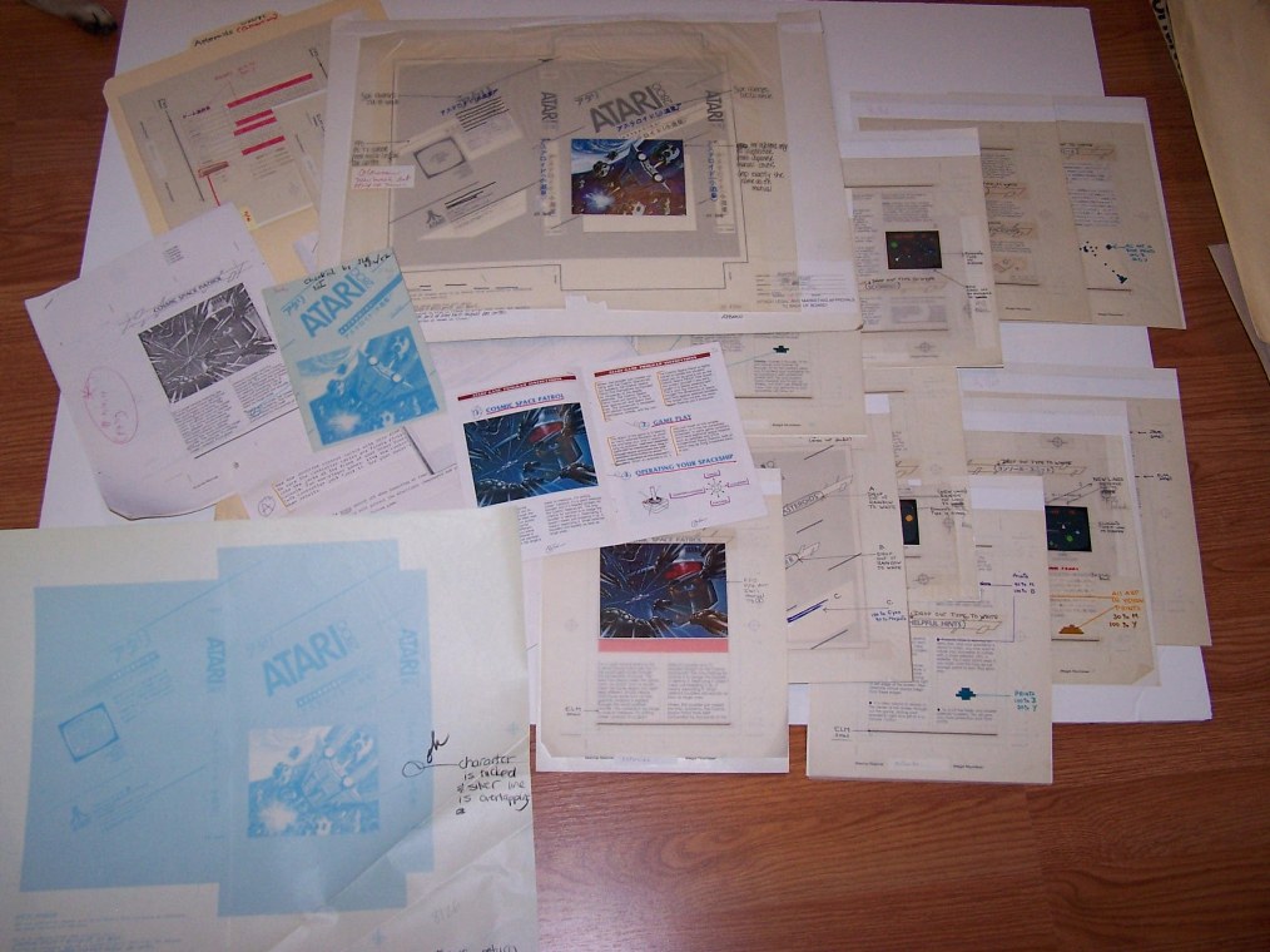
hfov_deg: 49.0
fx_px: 1394
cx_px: 635
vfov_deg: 37.7
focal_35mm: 38
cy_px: 476
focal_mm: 6.3
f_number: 2.8
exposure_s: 1/60
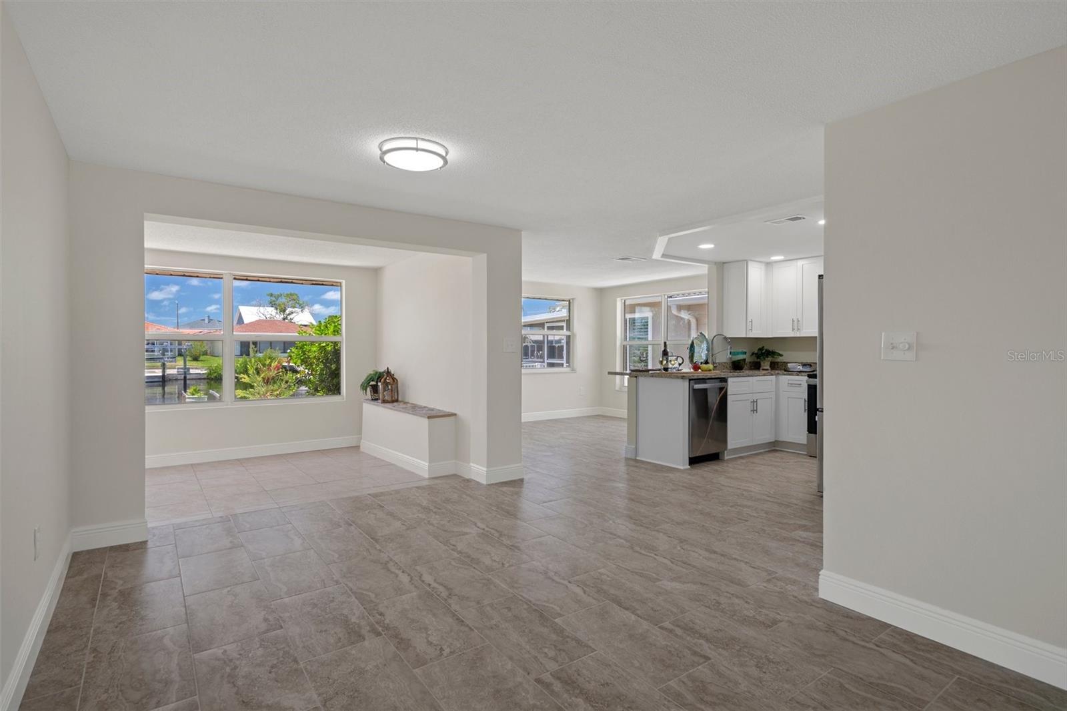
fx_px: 504
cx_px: 534
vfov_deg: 70.4
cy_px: 356
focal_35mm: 17
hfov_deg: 93.3
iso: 320
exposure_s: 1/8
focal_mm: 17
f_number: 9
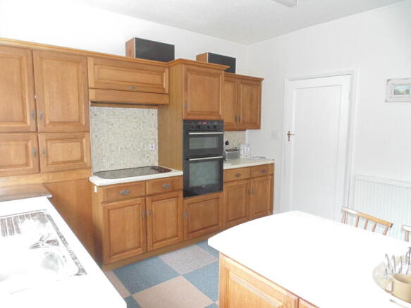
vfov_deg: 61.1
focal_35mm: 22
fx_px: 261
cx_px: 206
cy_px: 154
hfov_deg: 76.4
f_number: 3.1
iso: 400
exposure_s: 1/20
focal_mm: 4
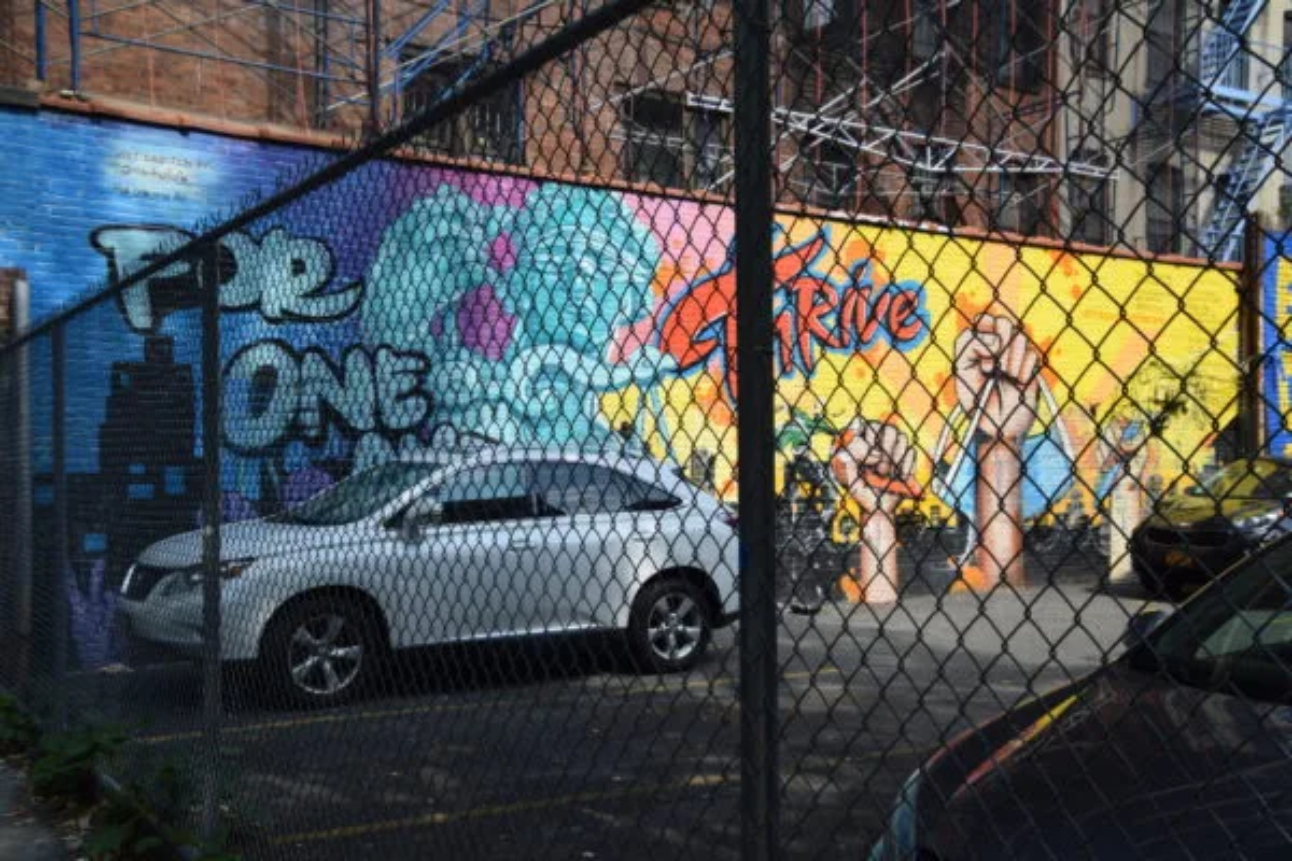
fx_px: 1292
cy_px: 430
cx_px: 646
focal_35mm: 36
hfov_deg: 53.1
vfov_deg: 36.9
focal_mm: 24
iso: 200
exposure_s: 1/250
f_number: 8
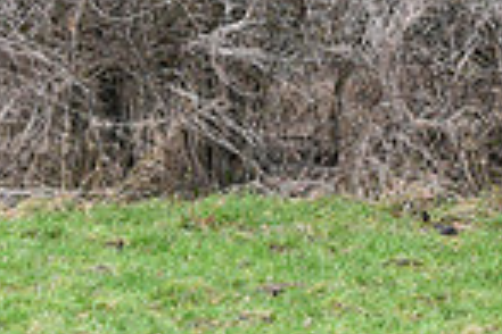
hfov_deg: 7.2
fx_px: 3862
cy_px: -75
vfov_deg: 4.9
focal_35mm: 277
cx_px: 915
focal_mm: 70
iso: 4000
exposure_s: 1/1250
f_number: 5.6
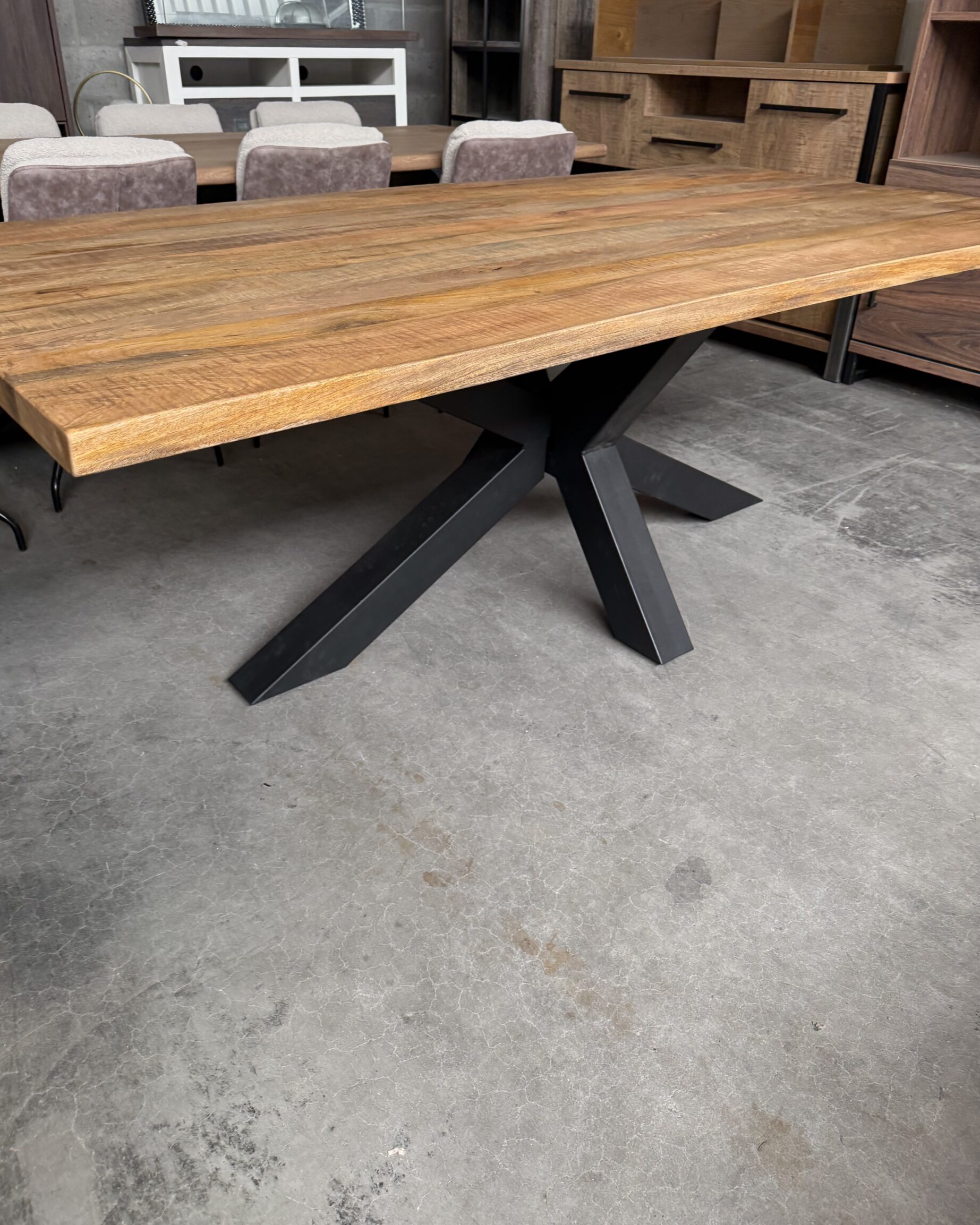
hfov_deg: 54.9
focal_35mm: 26
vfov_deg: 66.0
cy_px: 598
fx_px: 943
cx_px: 476
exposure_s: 1/100
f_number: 1.78
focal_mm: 6.76
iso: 160
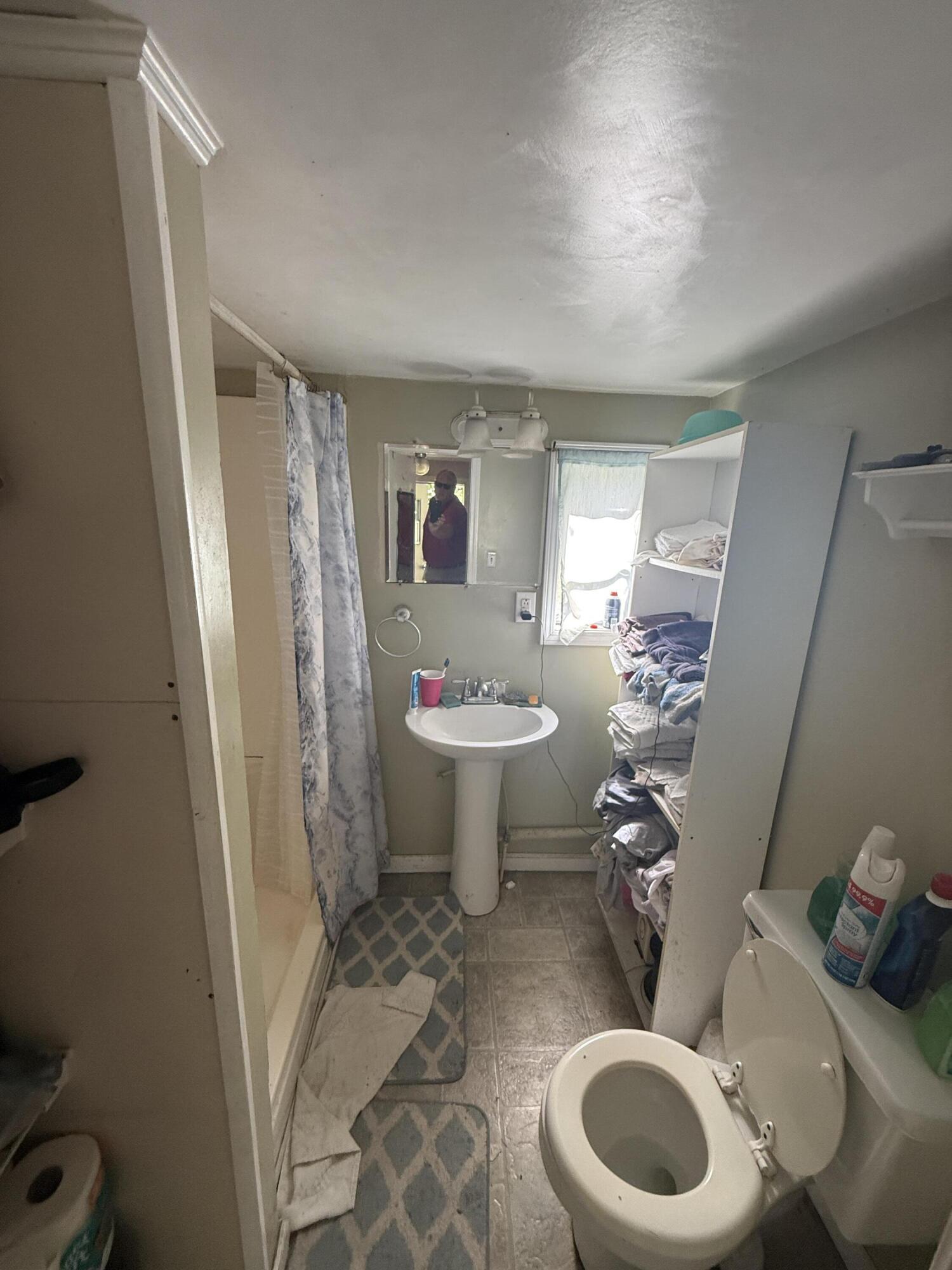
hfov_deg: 85.7
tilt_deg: -12.2
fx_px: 513
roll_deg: -1.6
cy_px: 635
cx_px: 476
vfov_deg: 102.1
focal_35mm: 14
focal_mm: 2.22
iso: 250
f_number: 2.2
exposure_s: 1/99
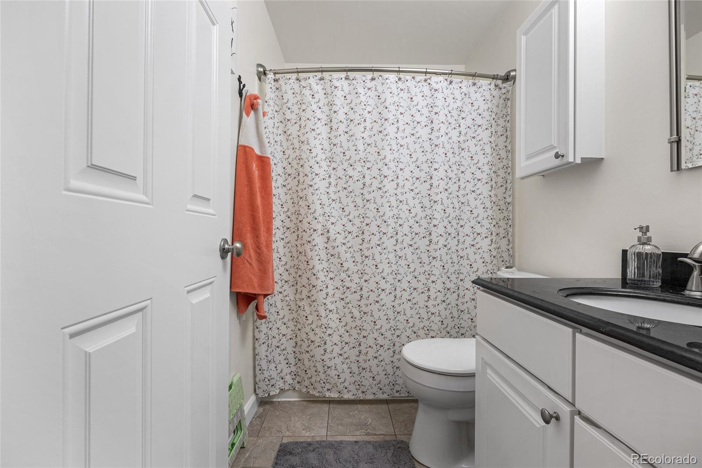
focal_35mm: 16
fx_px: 312
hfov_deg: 96.7
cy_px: 234
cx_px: 351
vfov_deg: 73.8
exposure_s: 1
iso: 200
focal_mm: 16
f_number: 8
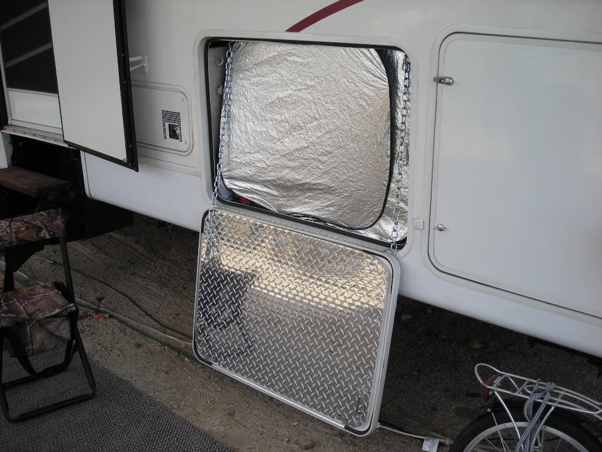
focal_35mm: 38
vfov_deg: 37.7
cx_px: 301
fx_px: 661
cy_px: 226
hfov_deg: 49.0
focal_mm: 6.3
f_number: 3.2
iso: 50
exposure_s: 1/237
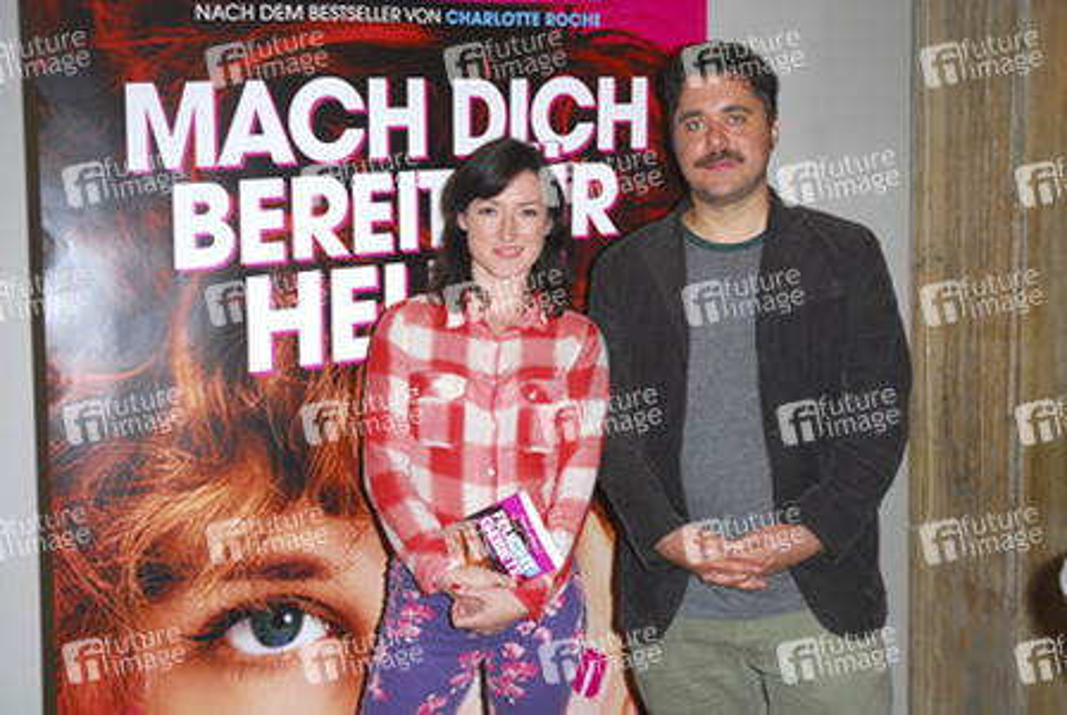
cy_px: 358
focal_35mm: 40
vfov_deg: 33.1
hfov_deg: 47.9
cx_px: 534
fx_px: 1202
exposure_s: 1/60
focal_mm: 27
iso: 200
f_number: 5
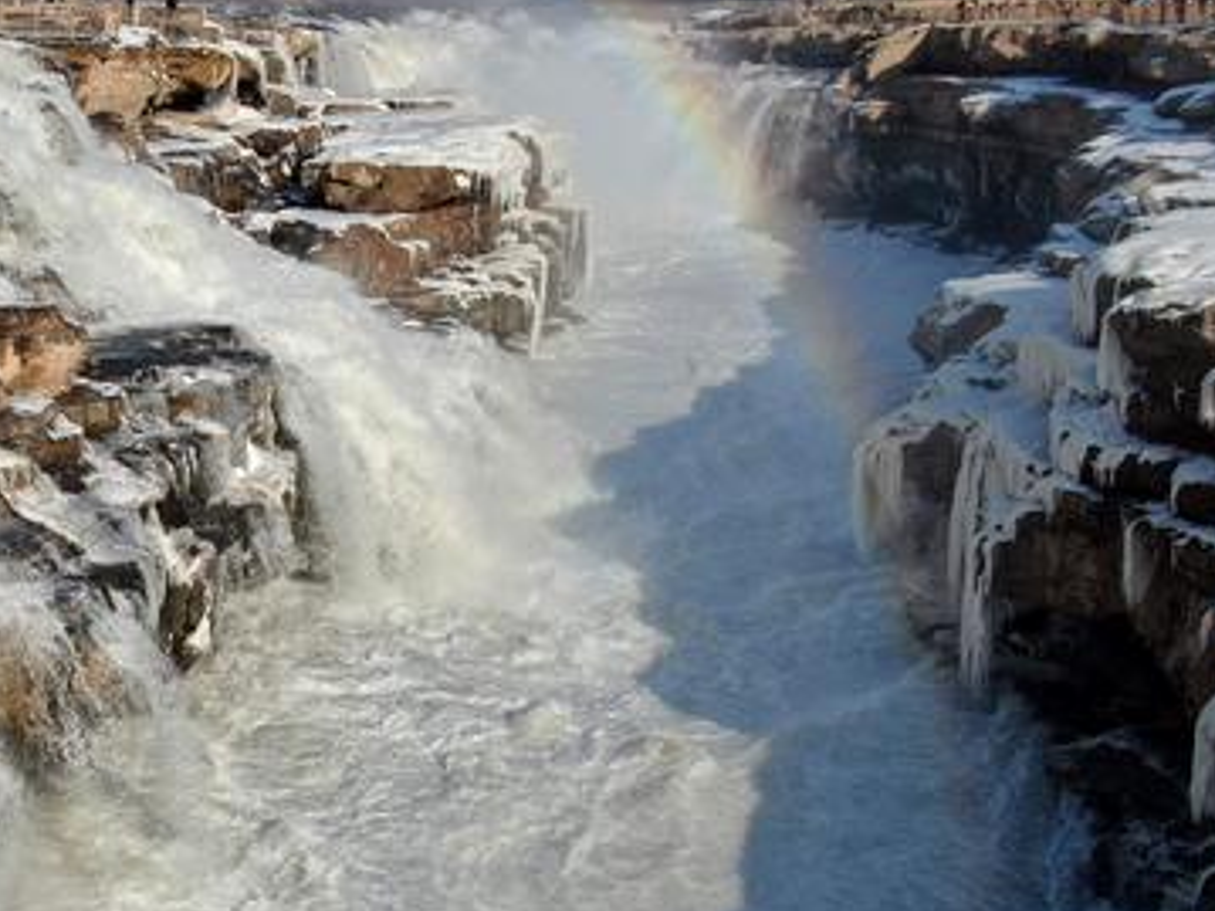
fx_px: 2035
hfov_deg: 32.0
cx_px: 176
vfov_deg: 25.2
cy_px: 535
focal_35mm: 58
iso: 100
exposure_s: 1/2000
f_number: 2.9
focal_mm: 4.58
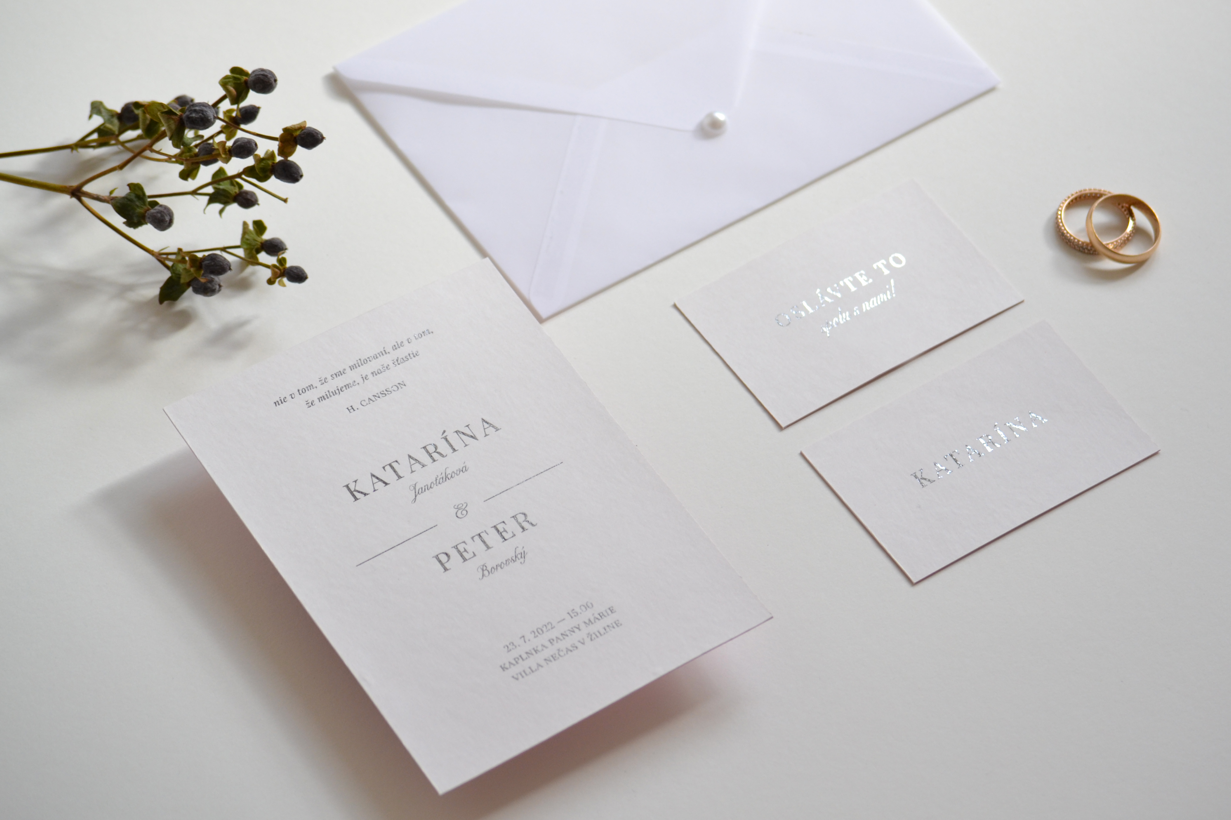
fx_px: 3693
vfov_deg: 12.7
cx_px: 616
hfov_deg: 18.9
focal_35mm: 108
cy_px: 410
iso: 400
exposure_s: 1/200
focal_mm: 72
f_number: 5
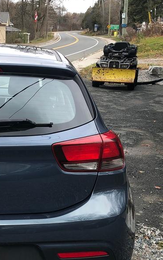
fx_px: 455
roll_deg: +0.6
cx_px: 1
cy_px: 183
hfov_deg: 19.7
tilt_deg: -15.0
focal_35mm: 64
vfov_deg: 31.6
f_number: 1.8
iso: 20
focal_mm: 3.99
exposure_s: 1/175
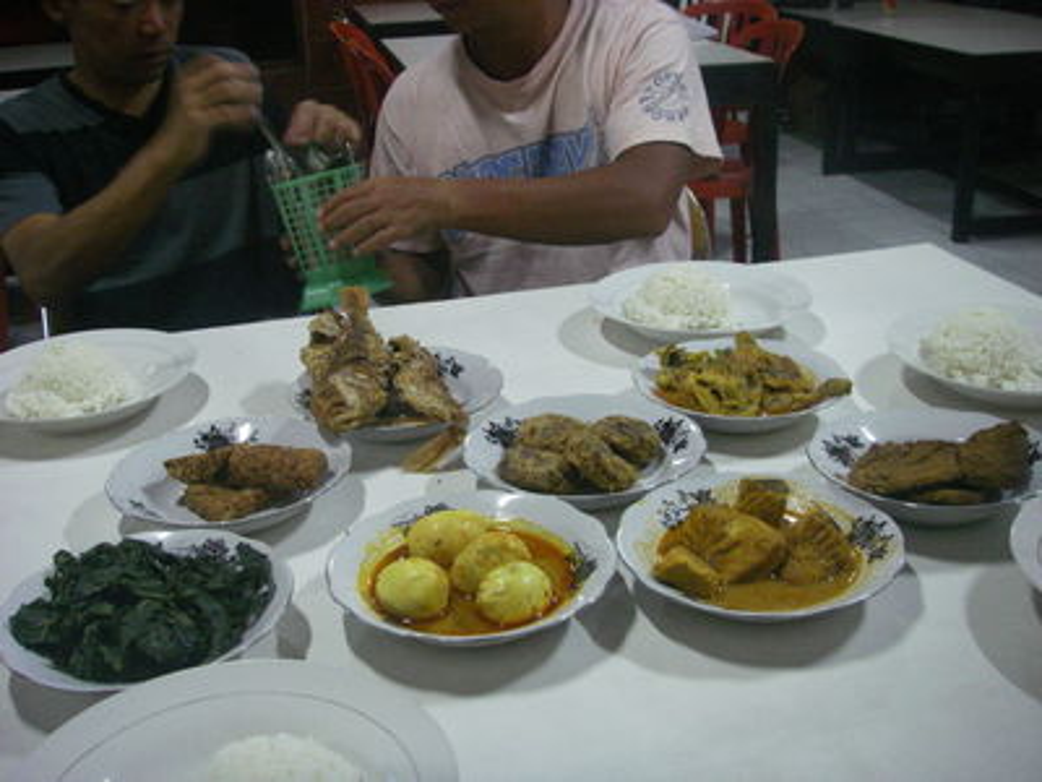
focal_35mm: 38
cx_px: 521
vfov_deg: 37.7
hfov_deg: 49.0
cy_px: 391
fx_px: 1144
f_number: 3.3
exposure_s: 1/8
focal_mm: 6.3
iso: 400
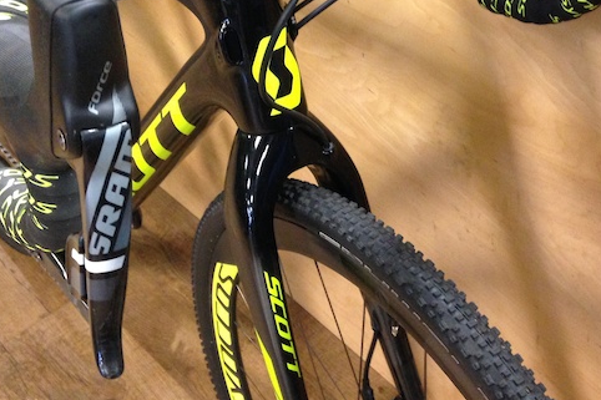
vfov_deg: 23.7
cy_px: 137
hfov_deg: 34.8
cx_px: 388
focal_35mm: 57
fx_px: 951
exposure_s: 1/20
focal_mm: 4.12
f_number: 2.4
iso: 320
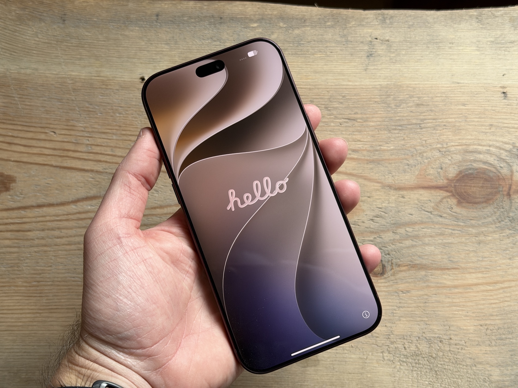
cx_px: 259
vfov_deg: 30.3
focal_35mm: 48
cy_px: 194
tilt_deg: -81.3
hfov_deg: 39.7
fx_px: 718
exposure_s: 1/83
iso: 100
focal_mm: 6.76
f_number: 1.78
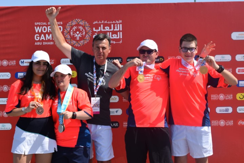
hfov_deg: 38.9
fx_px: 346
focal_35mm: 51
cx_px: 122
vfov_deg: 26.5
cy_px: 82
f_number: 11
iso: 200
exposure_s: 1/500
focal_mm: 34
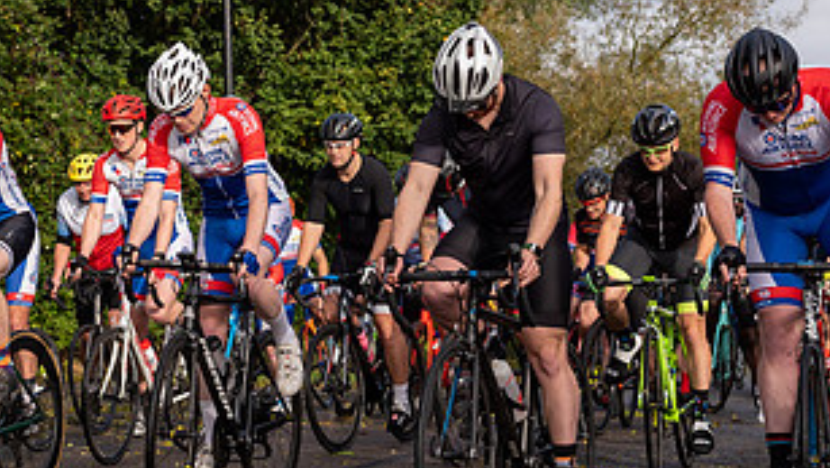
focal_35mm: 95
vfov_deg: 12.7
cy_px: 112
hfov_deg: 22.1
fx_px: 2092
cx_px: 165
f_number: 4.5
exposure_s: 1/1000
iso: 200
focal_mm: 48
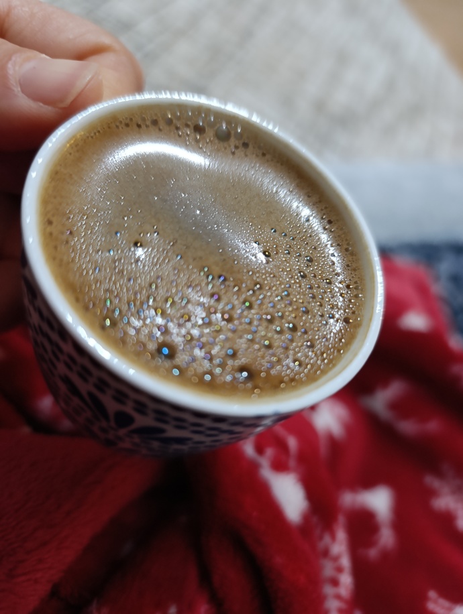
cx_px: 232
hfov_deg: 59.0
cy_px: 307
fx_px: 409
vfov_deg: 73.8
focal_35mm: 23
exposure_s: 1/25
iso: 2000
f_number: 1.6
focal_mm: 6.14
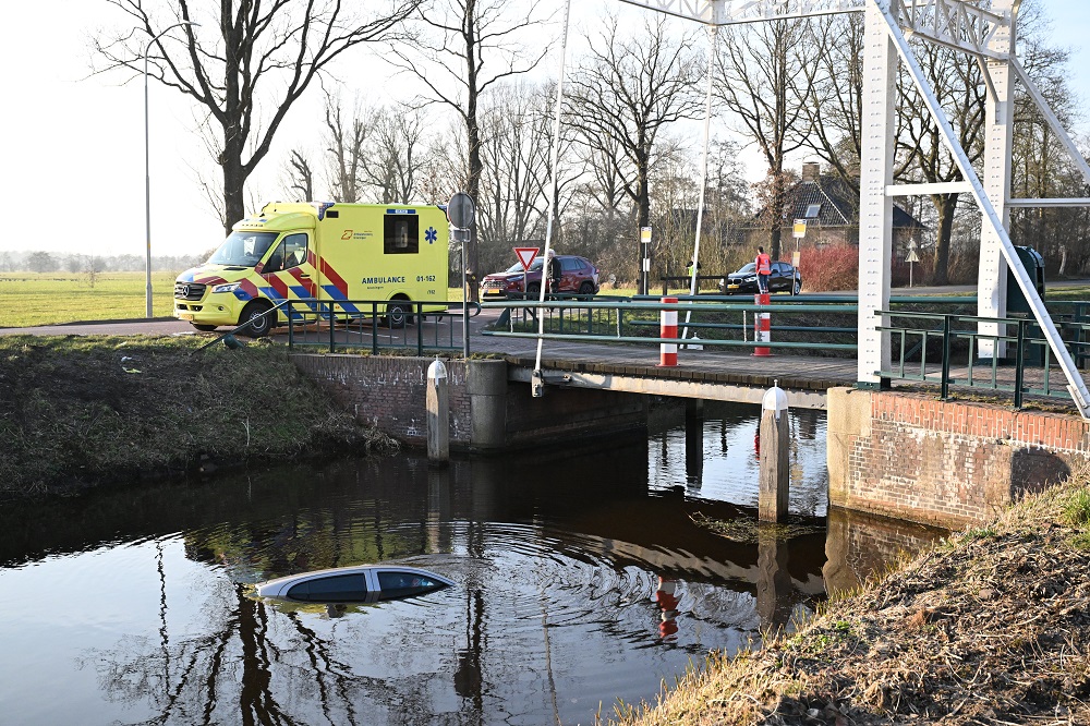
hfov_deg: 51.9
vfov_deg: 35.9
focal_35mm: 37
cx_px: 545
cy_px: 363
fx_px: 1120
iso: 4000
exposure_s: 1/6400
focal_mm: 37
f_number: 4.5
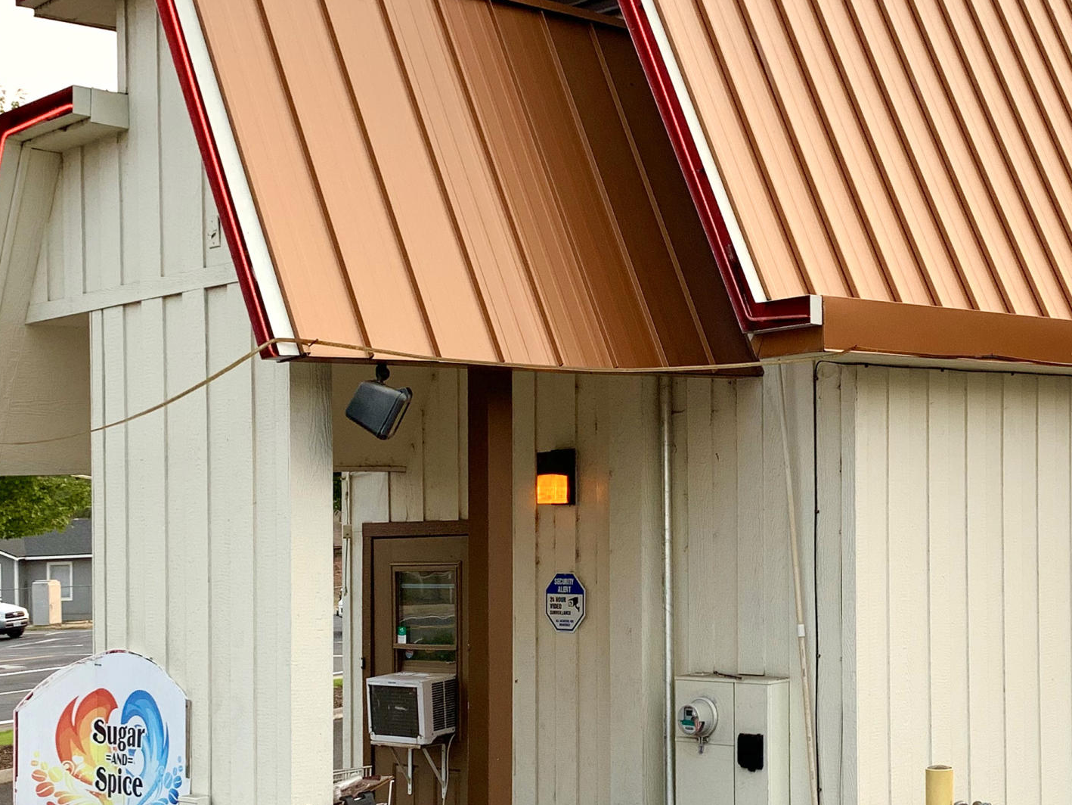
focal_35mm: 55
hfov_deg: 34.7
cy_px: 468
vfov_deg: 26.5
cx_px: 699
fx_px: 1704
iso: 25
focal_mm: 4.25
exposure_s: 1/887
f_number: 1.8
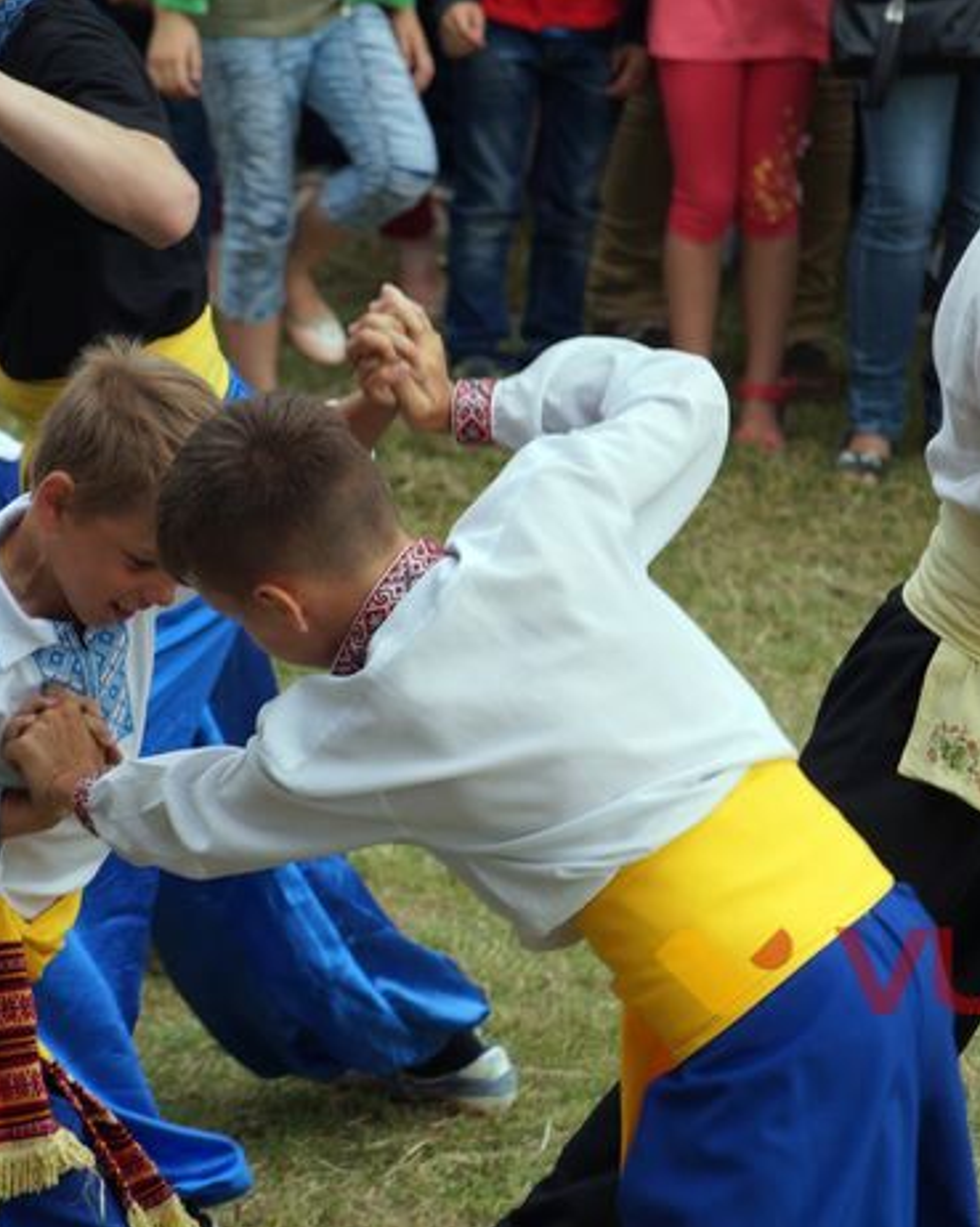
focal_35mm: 288
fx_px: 10441
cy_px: 612
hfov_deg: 5.4
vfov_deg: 6.7
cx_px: 494
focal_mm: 135
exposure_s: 1/250
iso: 250
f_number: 5.6
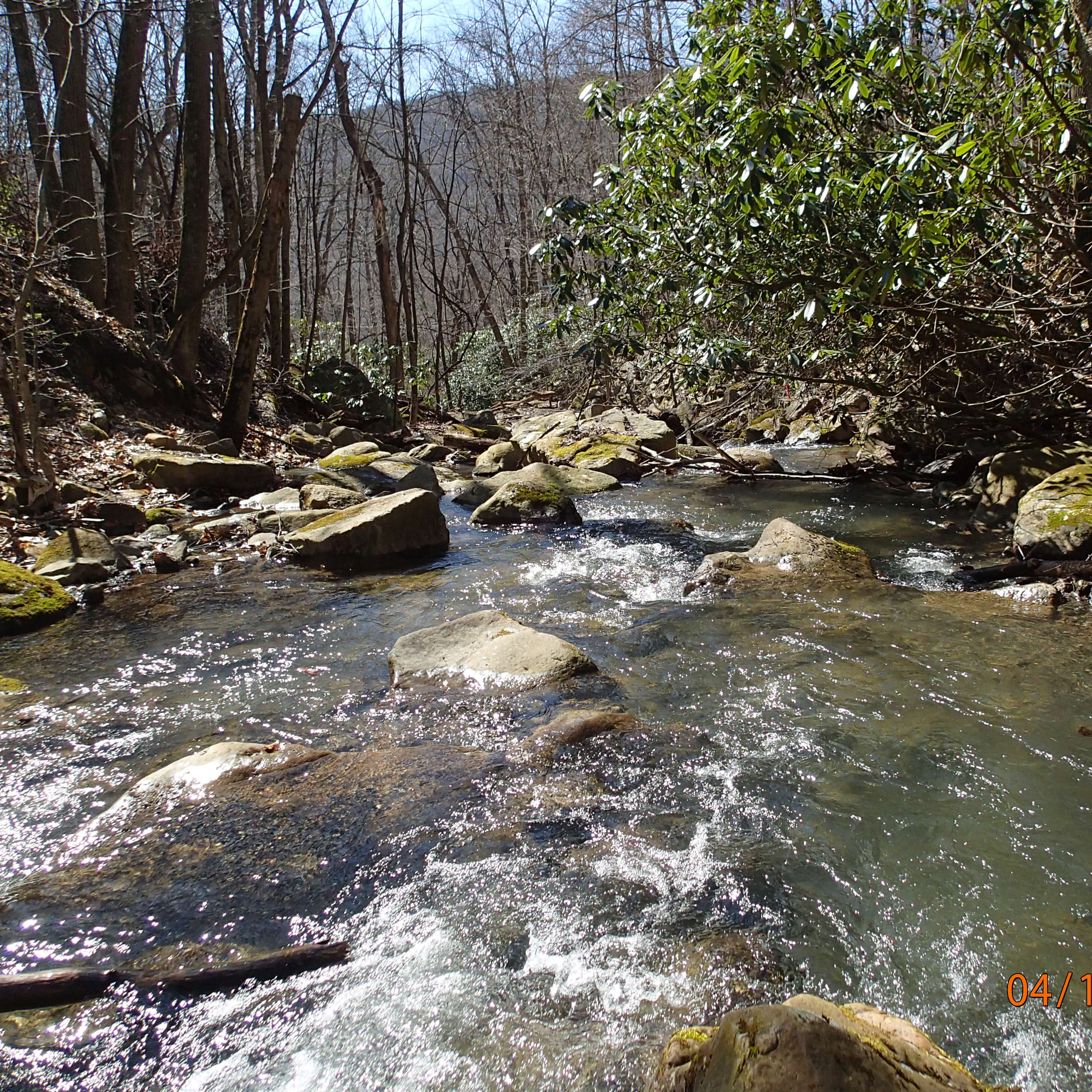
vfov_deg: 54.0
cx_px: 585
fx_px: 1071
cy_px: 552
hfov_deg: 54.0
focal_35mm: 30
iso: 200
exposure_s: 1/1250
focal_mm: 4.5
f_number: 2.8
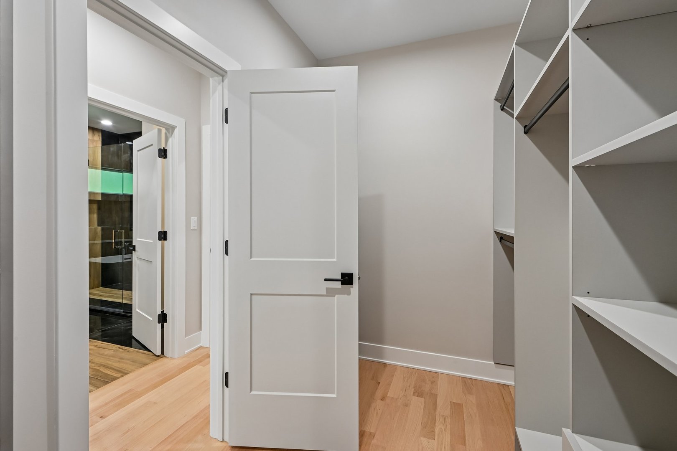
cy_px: 226
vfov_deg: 73.7
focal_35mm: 16
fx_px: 301
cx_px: 338
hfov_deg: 96.7
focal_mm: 16
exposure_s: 1/6
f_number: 13
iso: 400
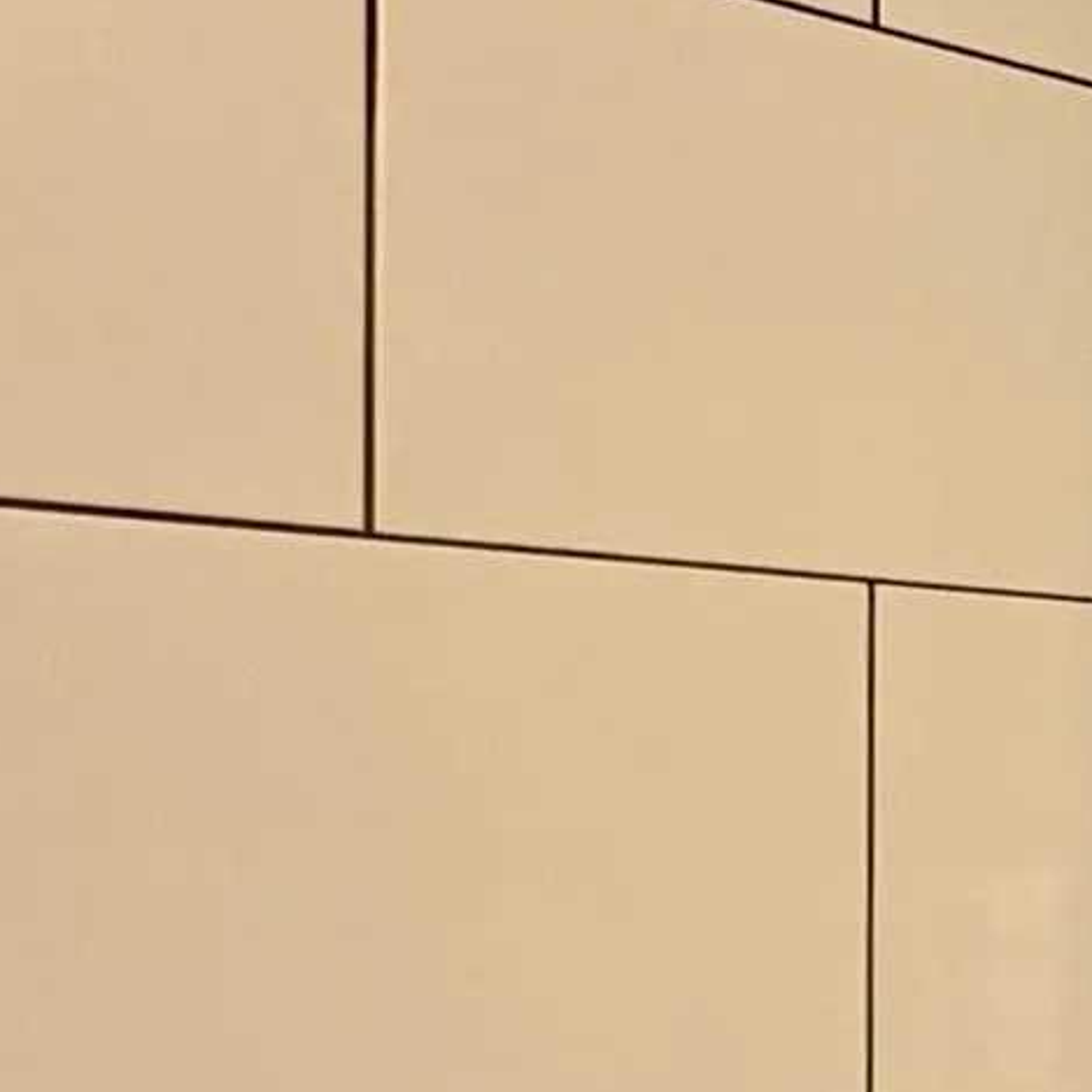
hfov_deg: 13.9
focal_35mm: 81
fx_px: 2891
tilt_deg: +1.9
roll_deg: +0.7
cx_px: 2720
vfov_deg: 21.3
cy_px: 772
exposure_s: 1/40
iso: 640
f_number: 2.2
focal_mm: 2.22
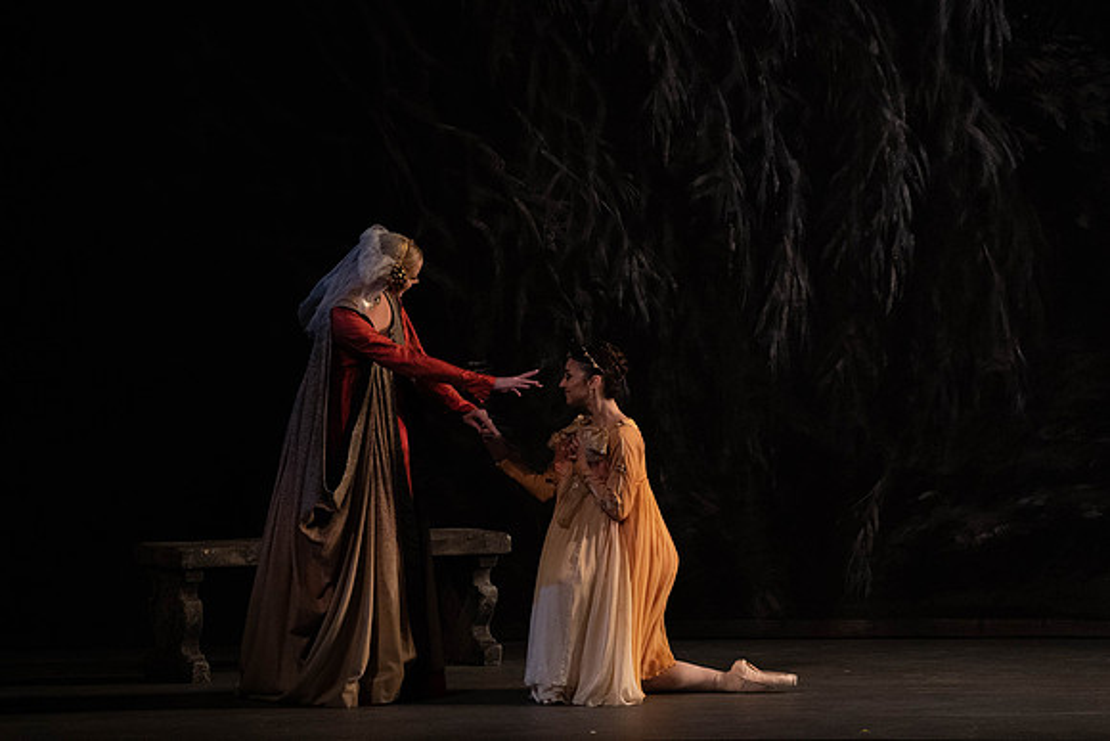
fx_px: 9899
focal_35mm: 321
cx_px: 555
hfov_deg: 6.4
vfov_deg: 4.3
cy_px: 370
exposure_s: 1/320
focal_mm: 321
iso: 6400
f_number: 6.3
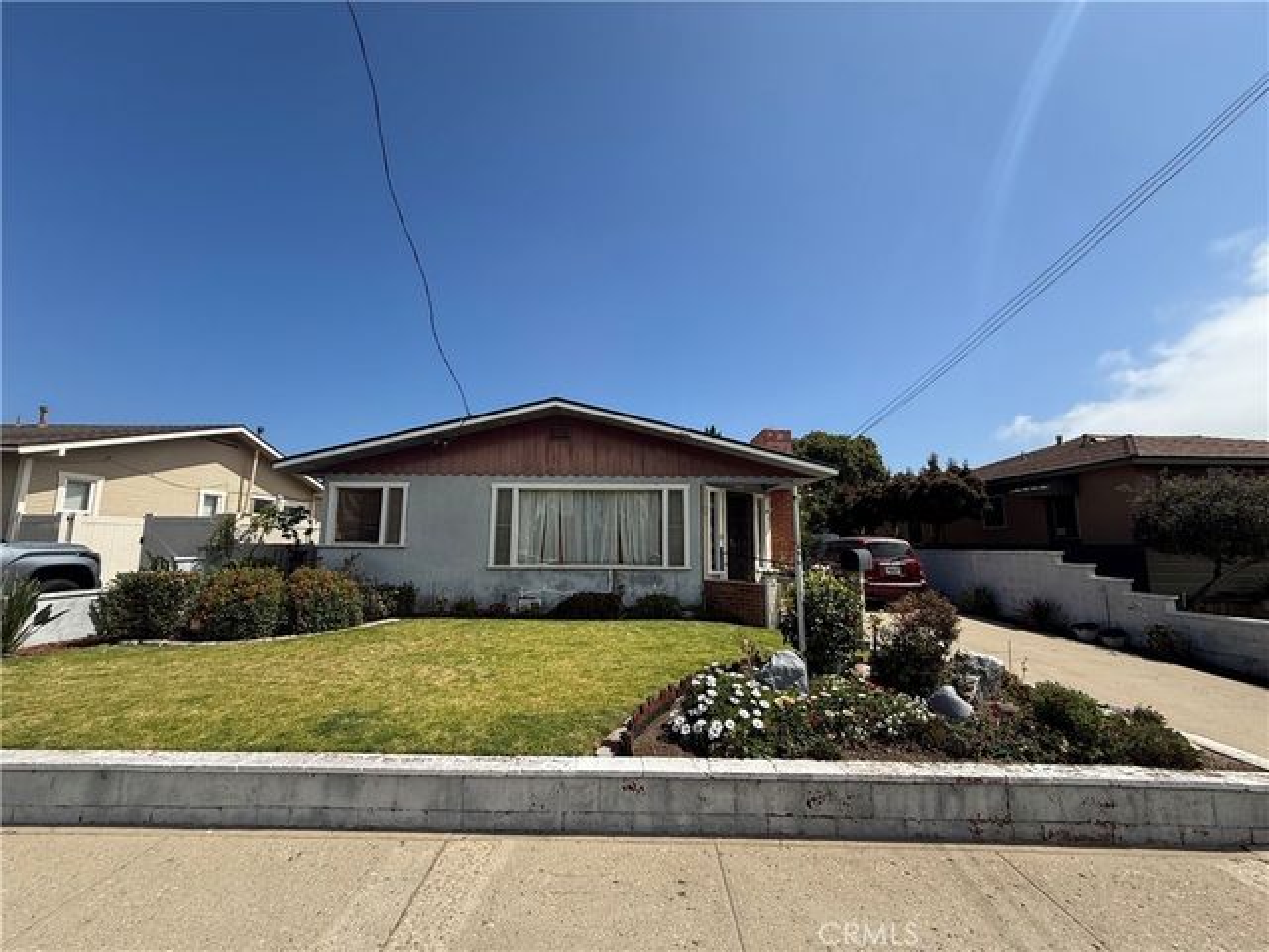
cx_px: 634
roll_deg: +0.0
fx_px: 513
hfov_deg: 102.1
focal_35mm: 14
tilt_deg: +7.8
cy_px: 476
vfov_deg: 85.7
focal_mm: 2.22
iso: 50
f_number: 2.2
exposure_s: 1/1901
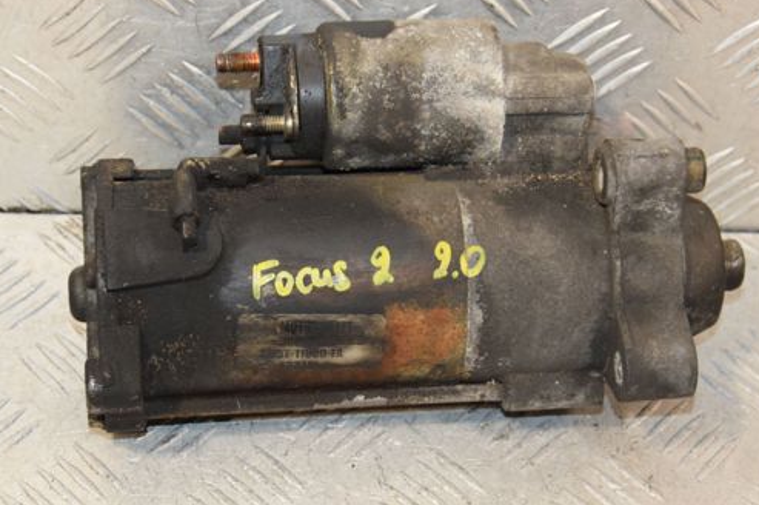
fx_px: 1847
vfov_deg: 15.6
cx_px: 382
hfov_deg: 23.2
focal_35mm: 88
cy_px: 243
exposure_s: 1/200
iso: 1600
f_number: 5.6
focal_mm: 45
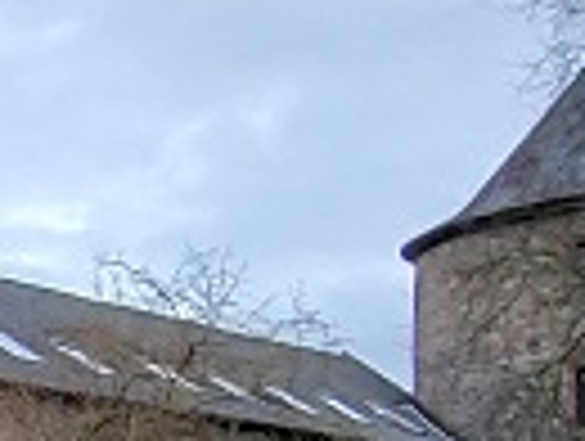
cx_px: -508
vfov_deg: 15.4
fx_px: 1490
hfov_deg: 17.4
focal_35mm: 88
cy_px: 684
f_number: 2.2
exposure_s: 1/204
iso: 50
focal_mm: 1.74
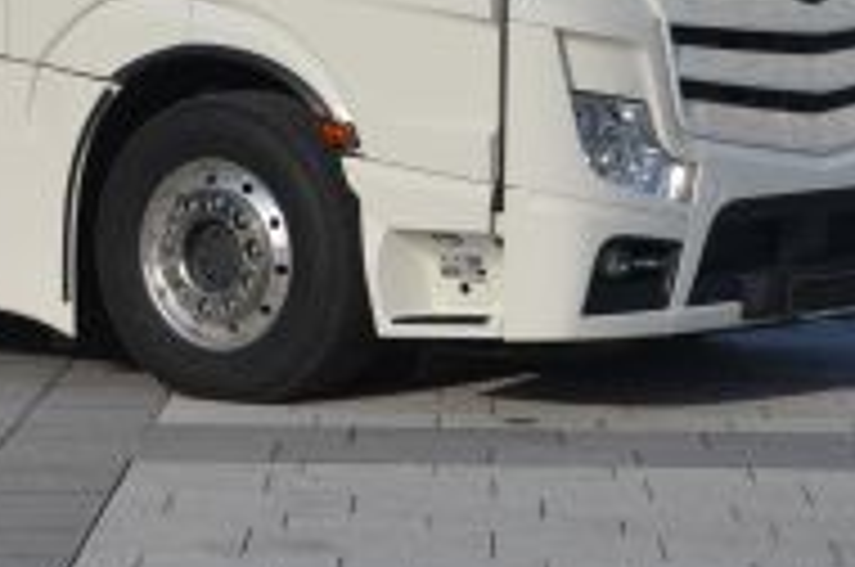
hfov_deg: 11.4
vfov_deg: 7.7
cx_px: -216
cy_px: -144
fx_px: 4189
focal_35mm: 177
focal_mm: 35
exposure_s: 1/320
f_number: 9
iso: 100
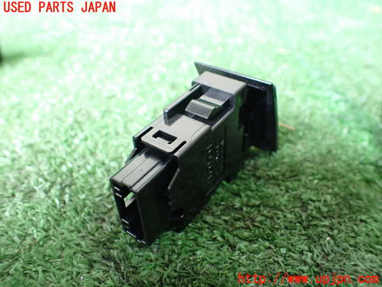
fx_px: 331
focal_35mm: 30
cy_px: 144
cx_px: 191
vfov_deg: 46.8
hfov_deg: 60.0
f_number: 2.3
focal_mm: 5.4
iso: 800
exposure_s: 1/40
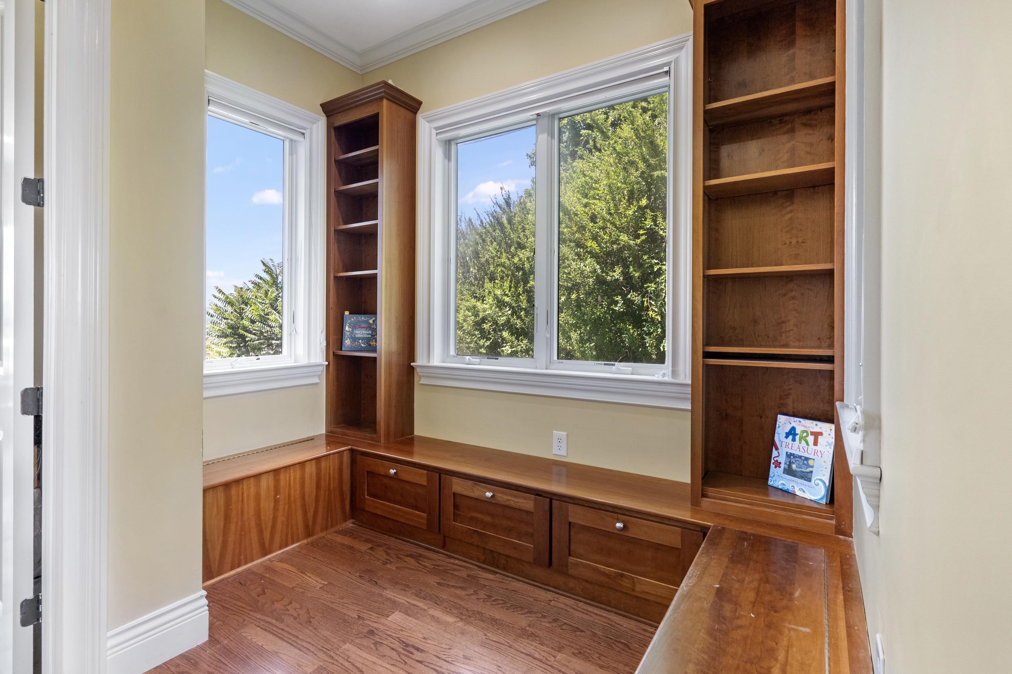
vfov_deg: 73.7
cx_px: 506
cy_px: 337
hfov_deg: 96.7
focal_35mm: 16
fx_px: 450
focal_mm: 16
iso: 1250
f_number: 8
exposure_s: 1/2500
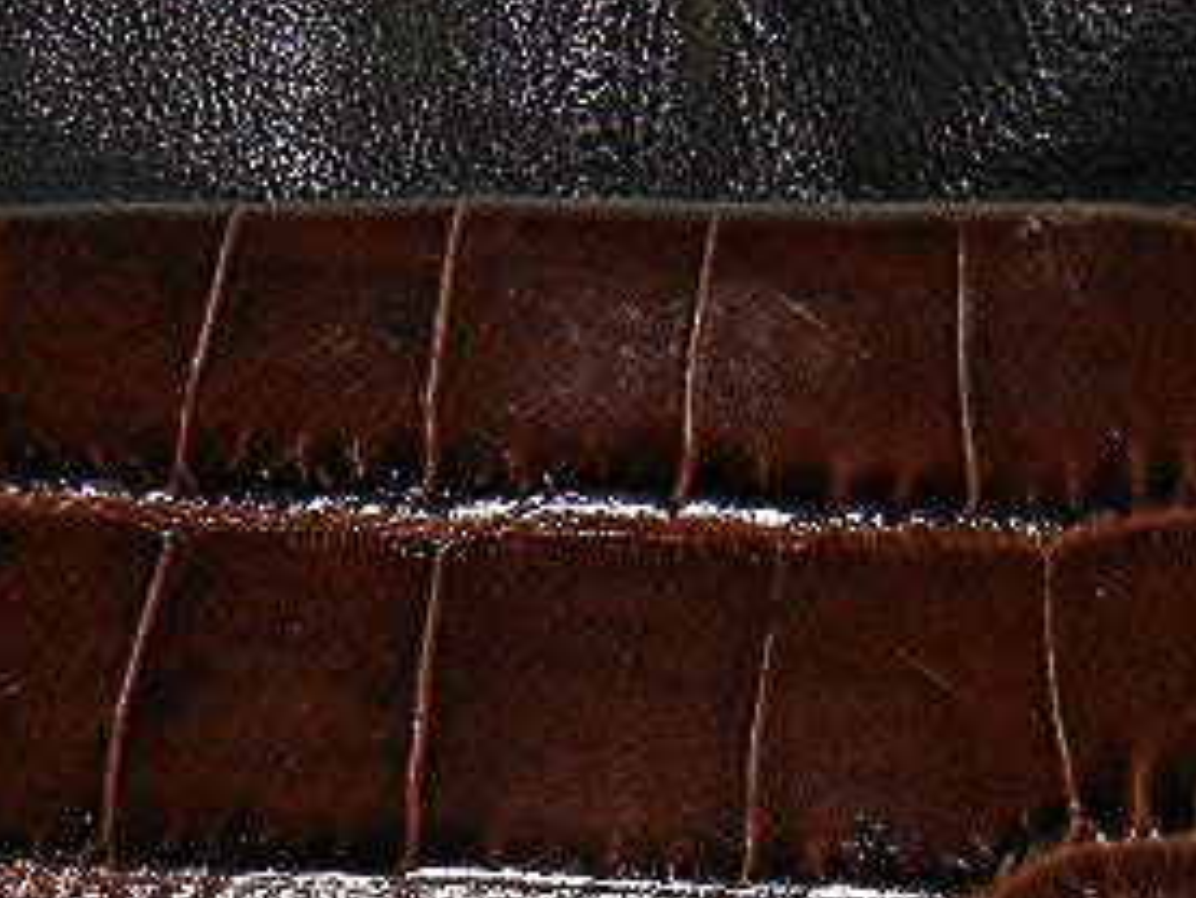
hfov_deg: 17.7
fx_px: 3837
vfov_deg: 13.1
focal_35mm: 111
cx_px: 579
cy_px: 980
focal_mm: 5.4
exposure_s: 1/30
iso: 200
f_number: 7
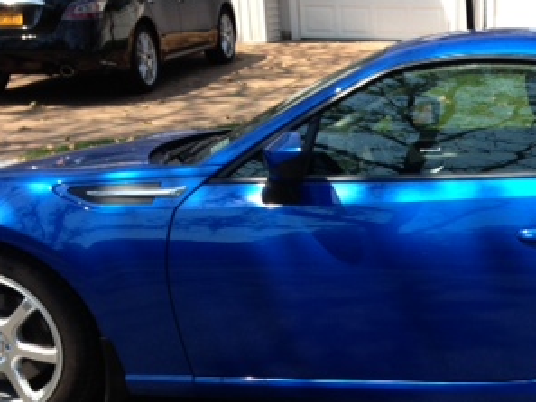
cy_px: 357
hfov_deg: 26.6
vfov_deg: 20.3
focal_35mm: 71
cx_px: 471
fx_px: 1100
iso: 50
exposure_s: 1/607
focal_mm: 4.13
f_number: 2.4
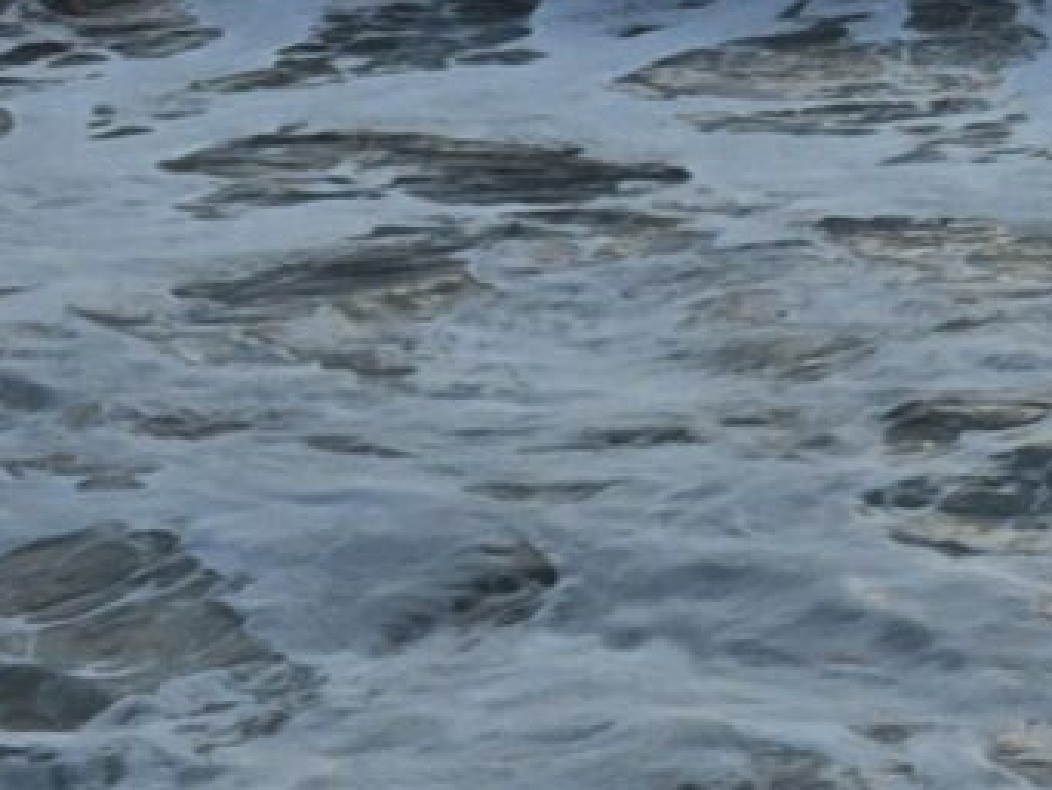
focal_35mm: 172
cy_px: -1316
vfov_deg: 7.8
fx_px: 5231
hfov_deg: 10.7
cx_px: 1956
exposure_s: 1/359
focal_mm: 6.3
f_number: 1.7
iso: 25
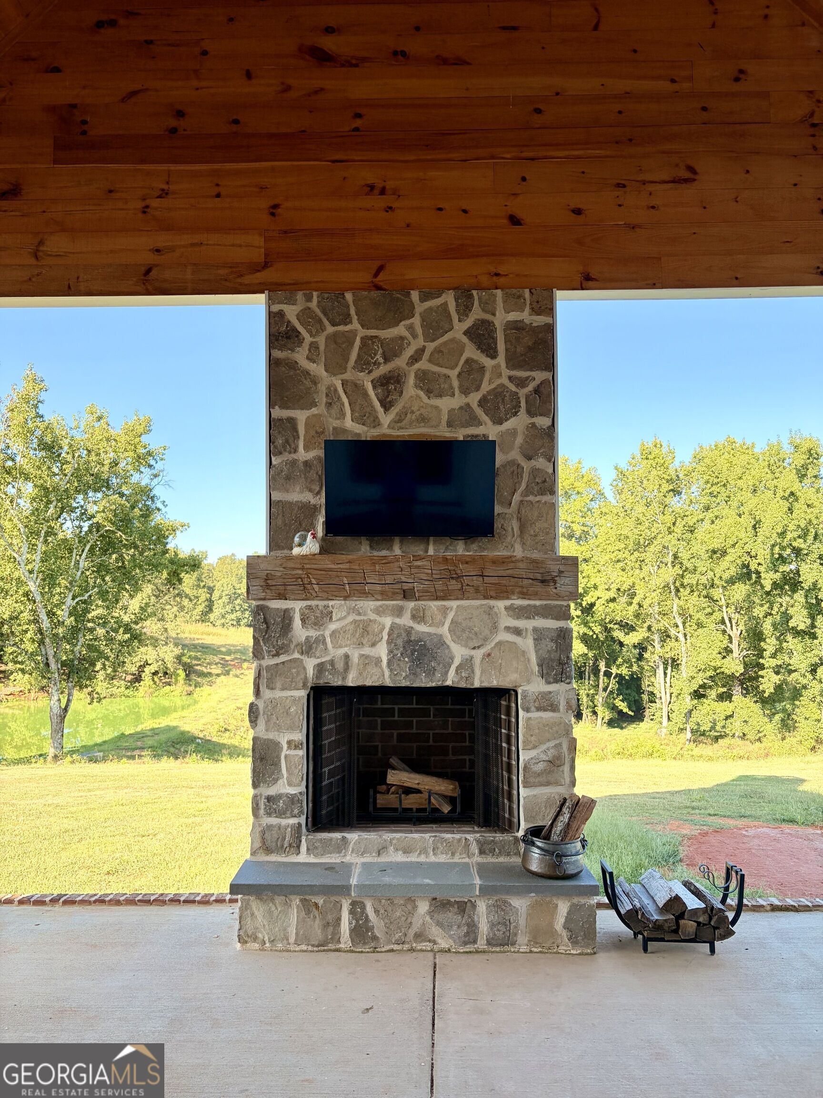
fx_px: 824
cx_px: 412
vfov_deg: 67.3
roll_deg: +0.4
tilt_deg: +4.5
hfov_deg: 53.1
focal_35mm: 26
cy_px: 549
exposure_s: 1/830
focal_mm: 5.96
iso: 64
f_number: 1.6
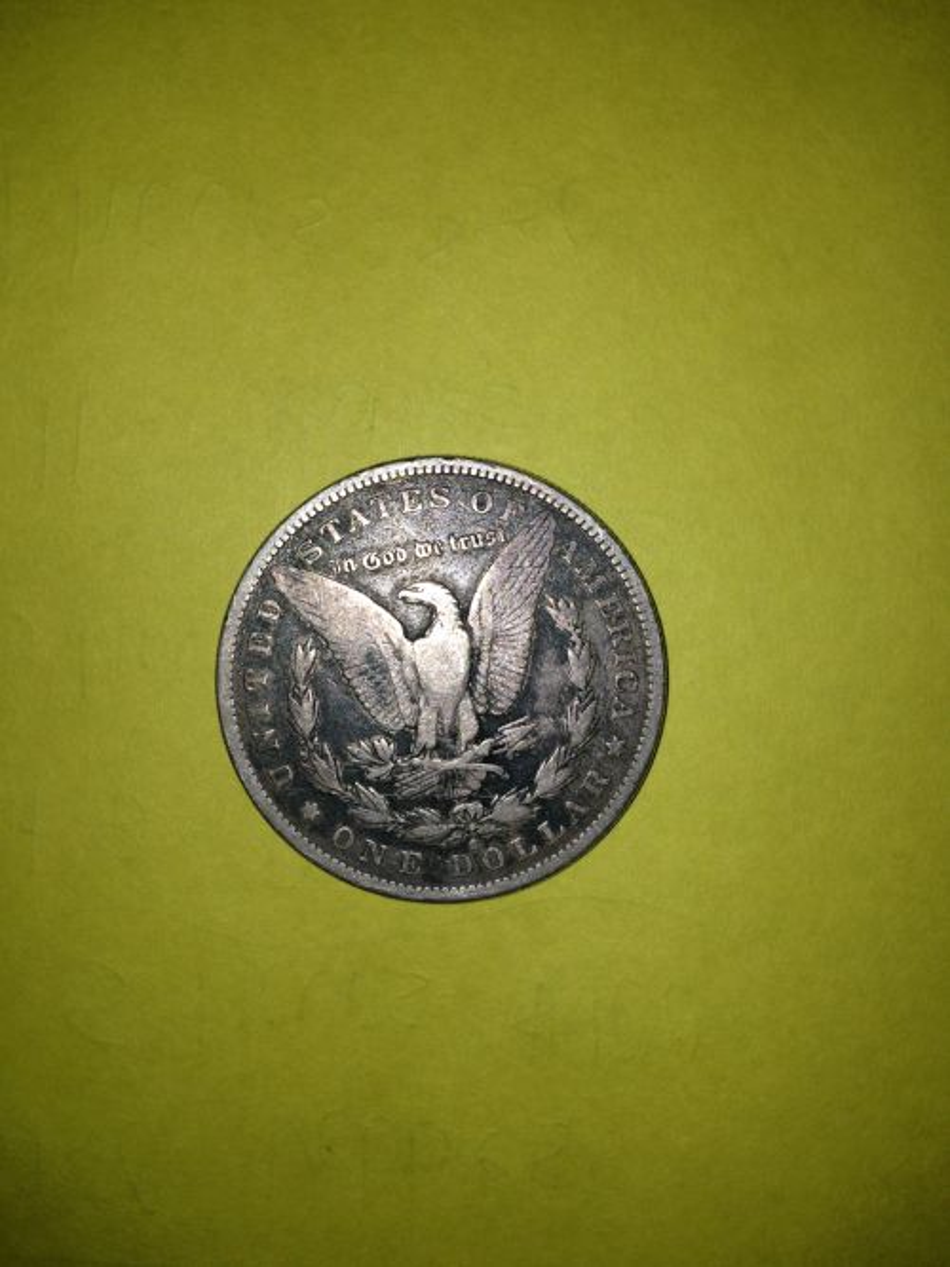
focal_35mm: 33
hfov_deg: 42.9
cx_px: 475
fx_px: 1208
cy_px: 634
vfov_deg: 55.4
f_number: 2.4
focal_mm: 4.12
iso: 50
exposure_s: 1/640
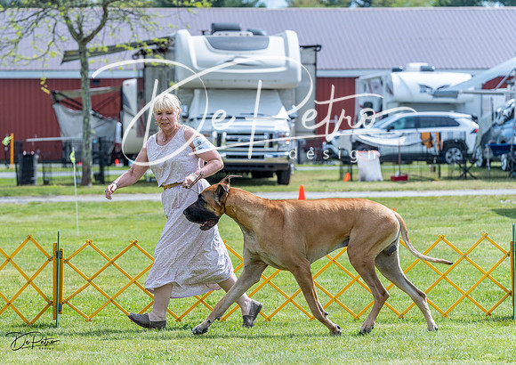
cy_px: 171
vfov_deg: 8.7
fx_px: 2394
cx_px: 195
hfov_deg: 12.3
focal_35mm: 164
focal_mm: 133
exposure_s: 1/1600
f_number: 5
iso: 400
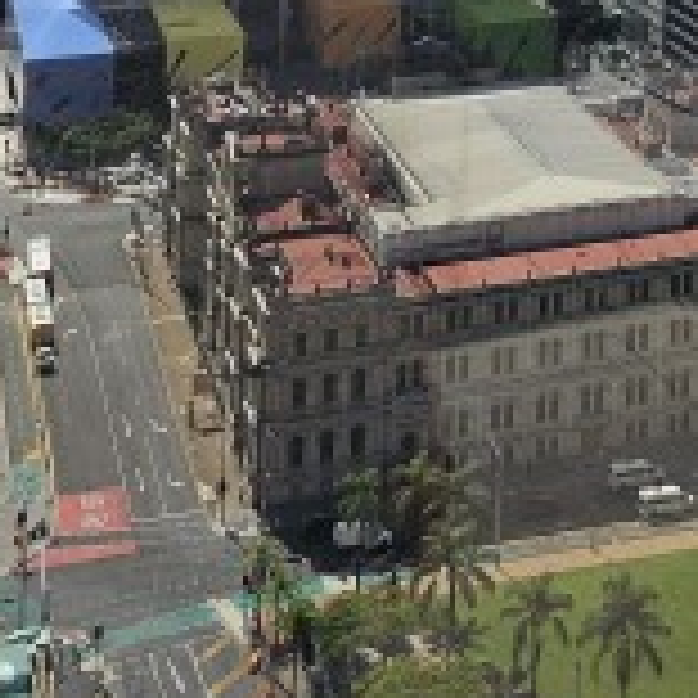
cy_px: -531
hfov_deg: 19.3
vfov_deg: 17.2
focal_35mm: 84
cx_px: 860
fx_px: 1916
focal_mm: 6.3
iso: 10
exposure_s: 1/1418
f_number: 1.7
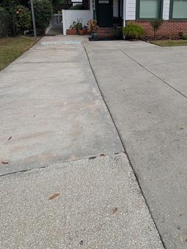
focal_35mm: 25
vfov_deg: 64.4
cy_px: 57
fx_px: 180
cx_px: 123
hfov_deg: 53.9
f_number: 1.7
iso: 60
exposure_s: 1/2092
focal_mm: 2.02
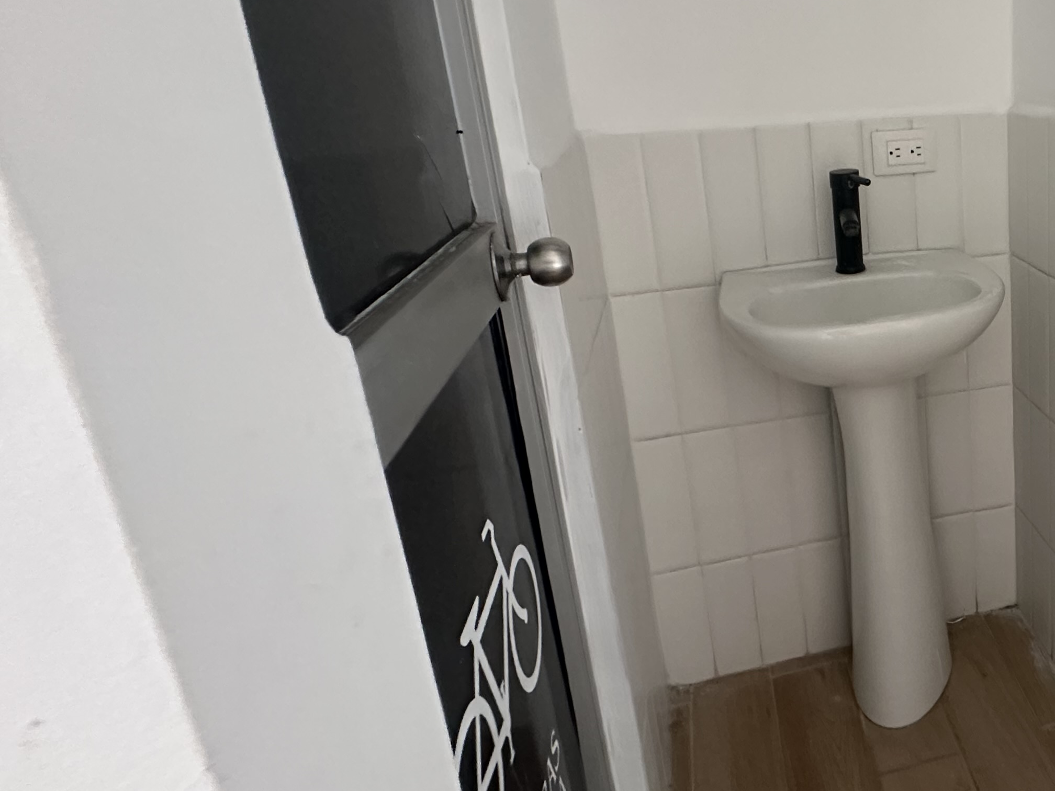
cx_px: 955
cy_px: 290
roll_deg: +2.7
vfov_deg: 49.2
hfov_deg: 54.9
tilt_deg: -14.3
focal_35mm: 28
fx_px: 853
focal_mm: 2.22
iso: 500
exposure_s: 1/60
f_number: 2.2
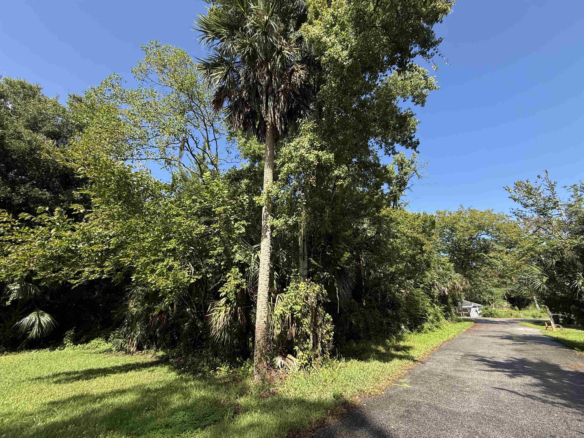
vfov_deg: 85.7
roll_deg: +0.2
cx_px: 292
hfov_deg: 102.1
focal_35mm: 14
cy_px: 219
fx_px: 236
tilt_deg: +22.6
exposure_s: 1/468
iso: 50
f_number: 2.2
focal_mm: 2.22
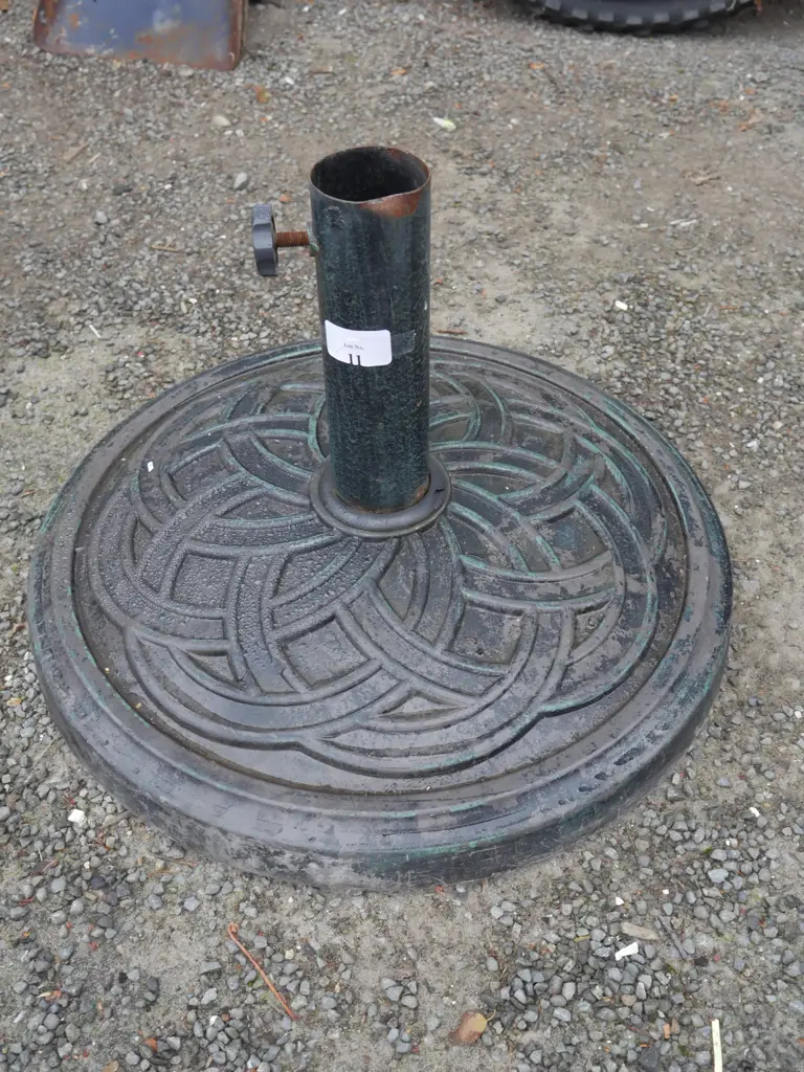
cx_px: 402
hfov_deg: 39.7
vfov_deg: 51.4
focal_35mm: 36
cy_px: 536
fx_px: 1115
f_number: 5
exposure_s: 1/60
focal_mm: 18
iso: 800
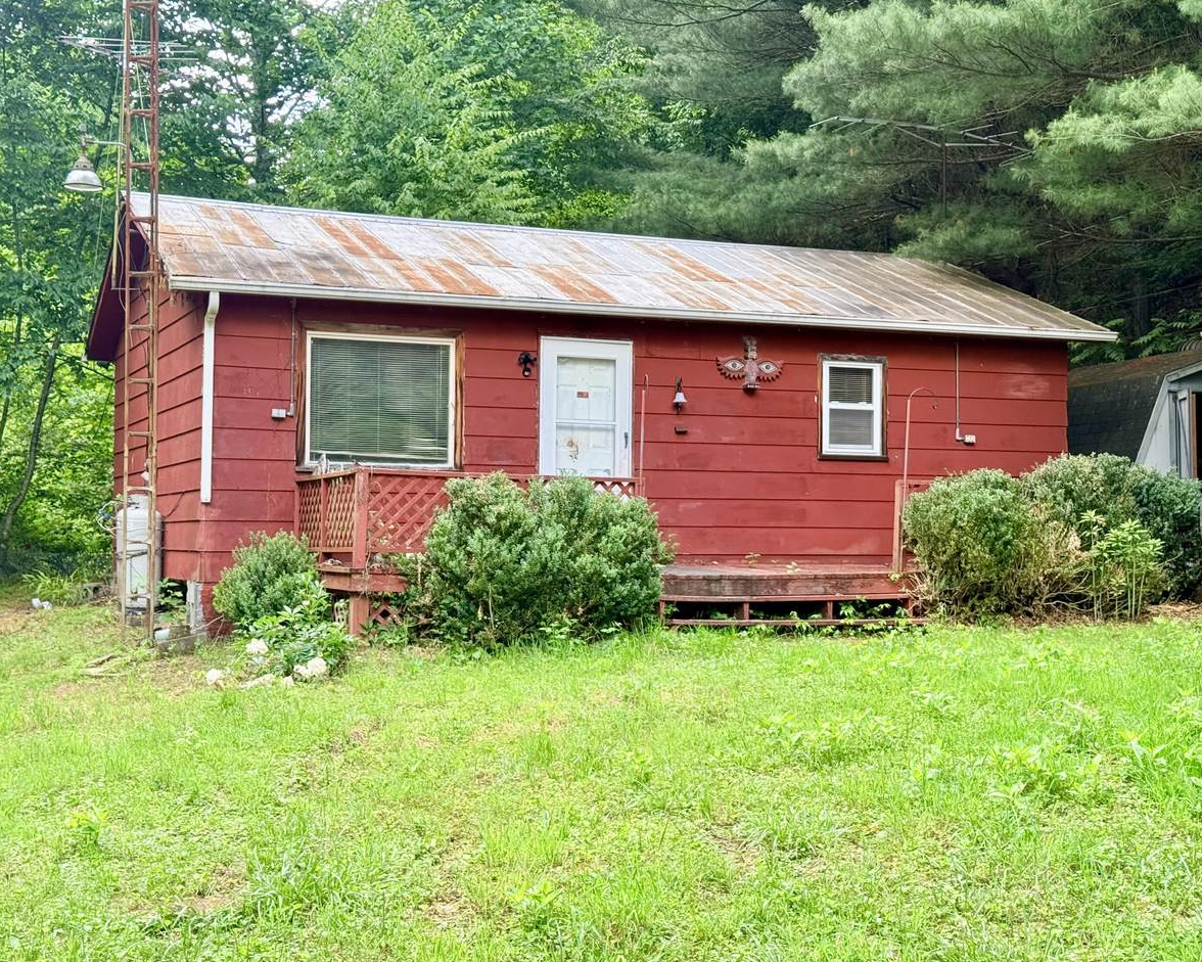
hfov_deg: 36.6
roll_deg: -0.5
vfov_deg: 29.7
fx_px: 1814
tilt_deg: +3.3
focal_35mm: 51
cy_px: 483
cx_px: 618
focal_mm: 6.76
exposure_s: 1/447
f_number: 1.78
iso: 100
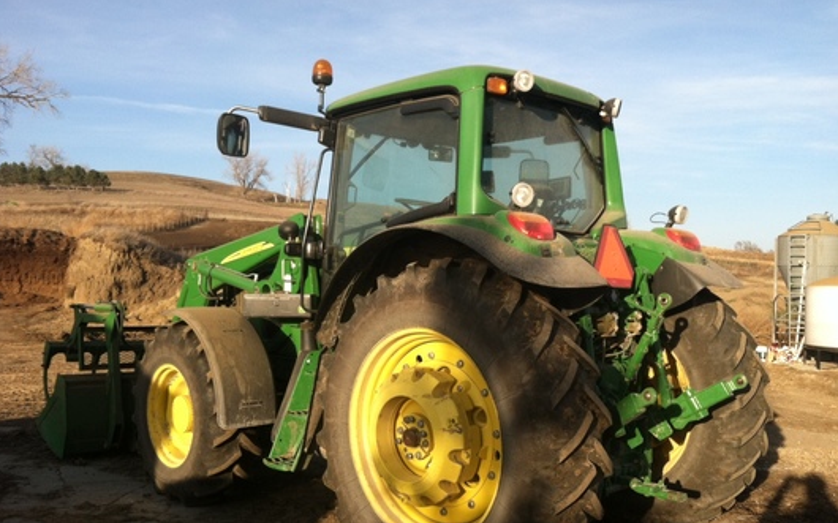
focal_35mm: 38
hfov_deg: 51.6
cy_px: 289
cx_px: 424
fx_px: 868
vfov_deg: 33.5
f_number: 2.8
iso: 80
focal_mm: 3.85
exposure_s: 1/811
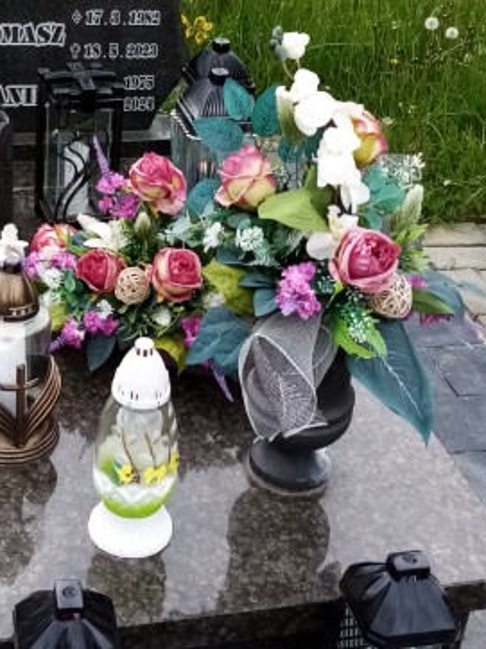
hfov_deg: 30.8
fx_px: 862
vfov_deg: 41.1
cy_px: 258
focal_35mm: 46
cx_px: 109
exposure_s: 1/274
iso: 109
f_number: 1.8
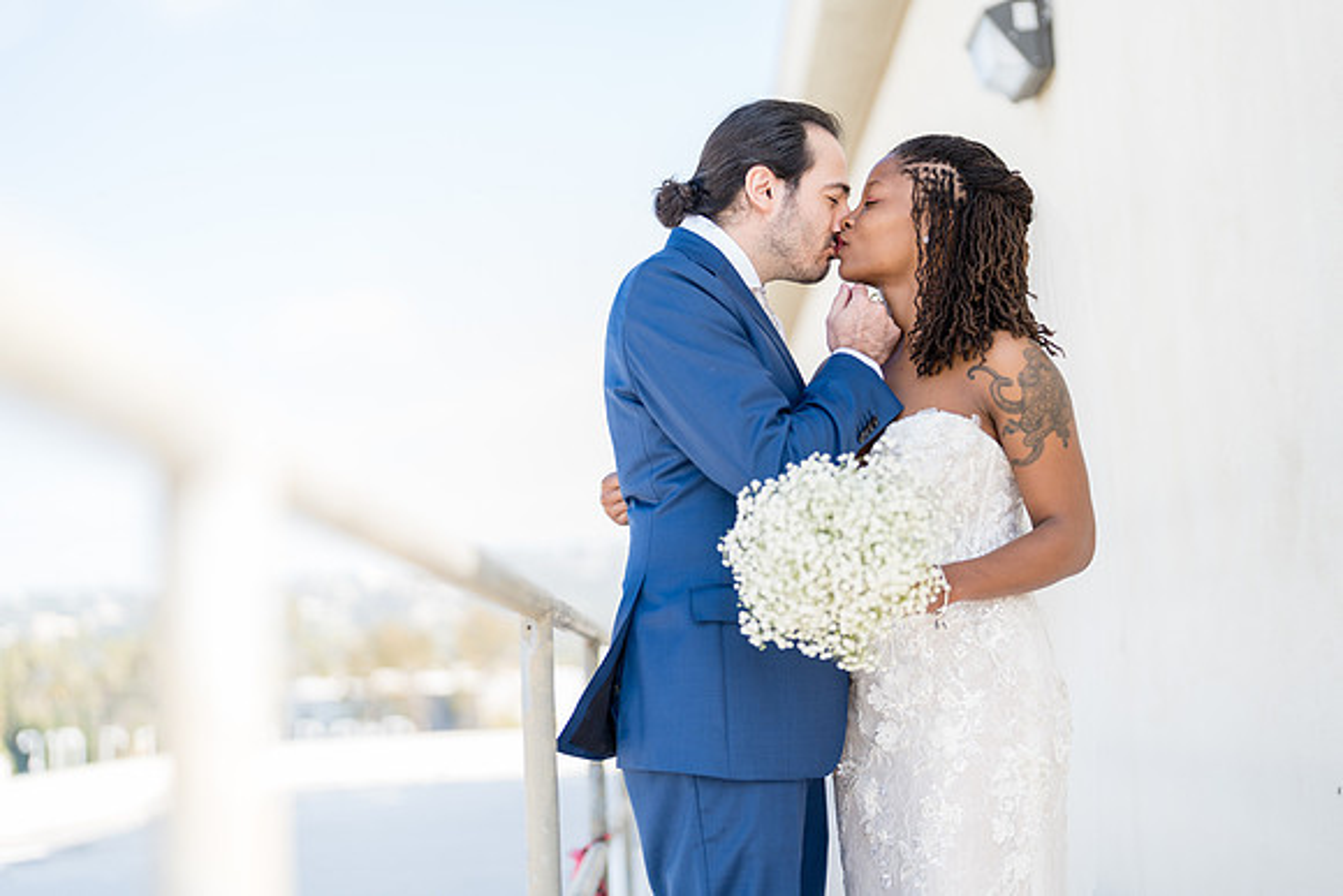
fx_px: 1866
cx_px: 672
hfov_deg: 39.6
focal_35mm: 50
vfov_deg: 27.0
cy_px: 448
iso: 100
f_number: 1.2
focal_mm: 50
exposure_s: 1/1250
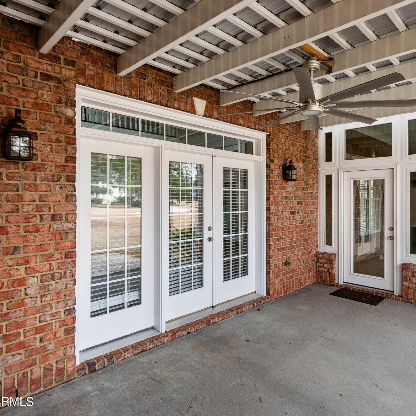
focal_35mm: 21
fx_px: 286
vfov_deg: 72.1
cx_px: 265
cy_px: 207
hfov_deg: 70.7
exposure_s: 1/80
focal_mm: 16
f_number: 4
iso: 100
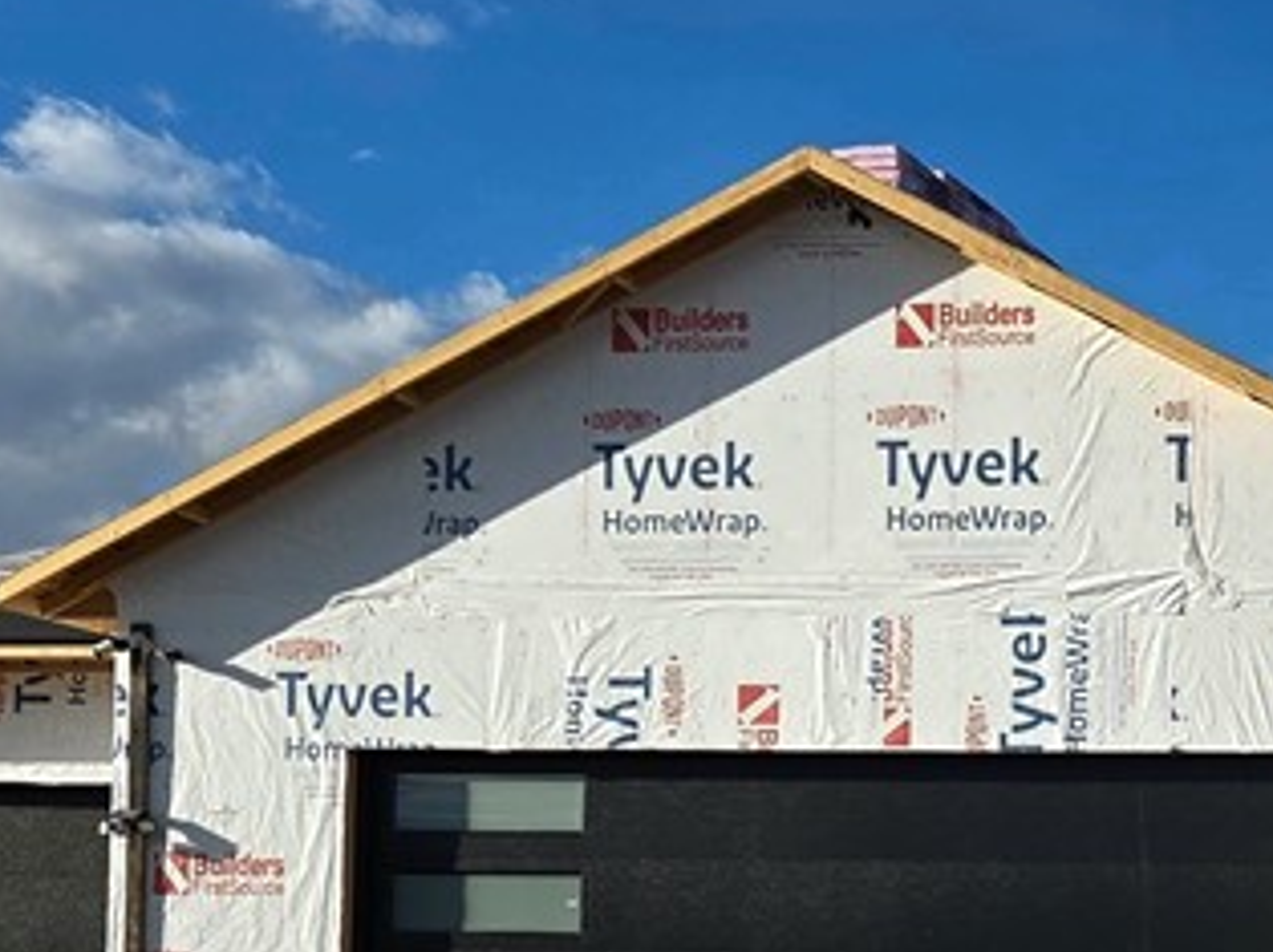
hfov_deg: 23.1
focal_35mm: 75
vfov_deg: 19.0
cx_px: 1646
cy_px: 982
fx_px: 2756
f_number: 1.8
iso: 80
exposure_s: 1/5000
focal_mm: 5.4
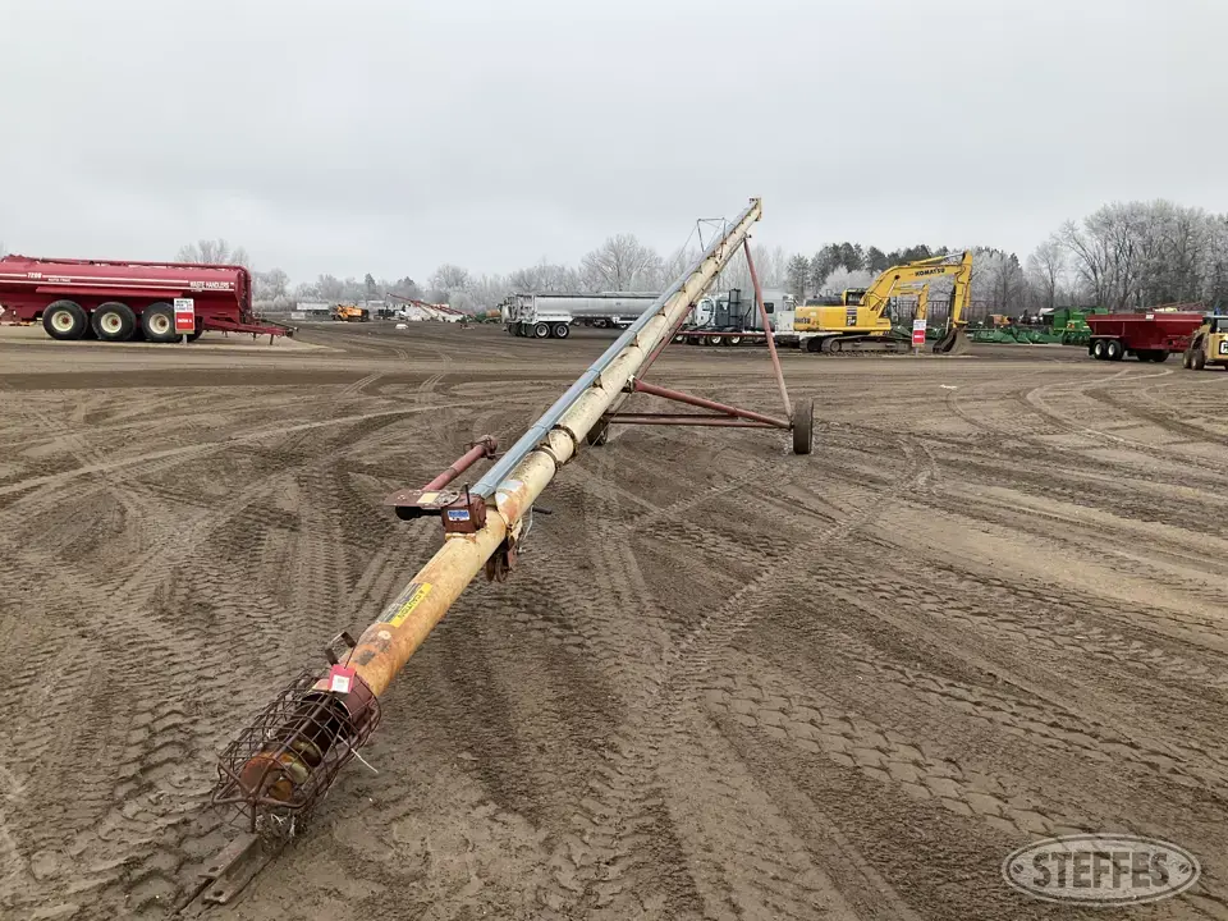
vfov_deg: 48.2
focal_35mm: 29
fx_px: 1029
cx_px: 614
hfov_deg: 61.7
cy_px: 460
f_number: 1.8
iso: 25
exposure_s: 1/1055
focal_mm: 3
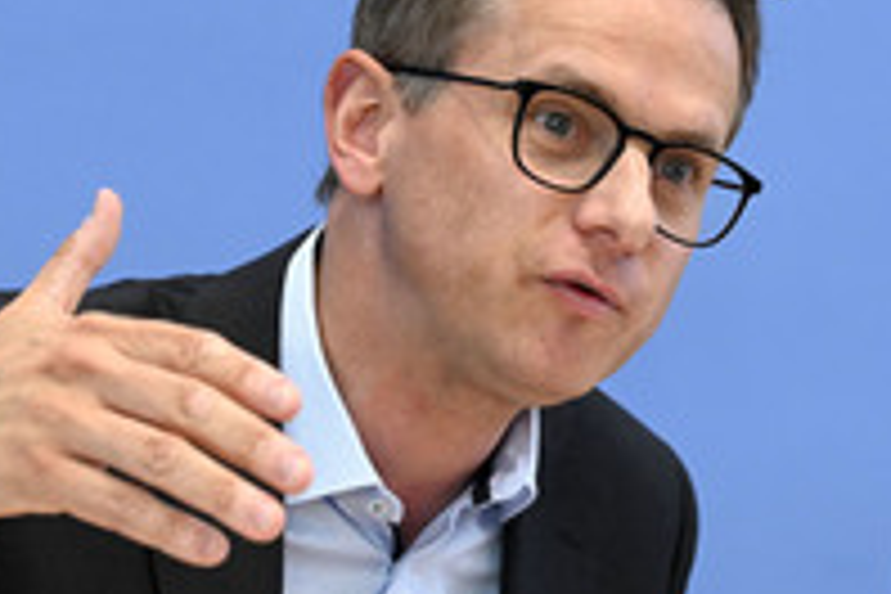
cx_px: 623
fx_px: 6311
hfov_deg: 8.1
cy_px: 256
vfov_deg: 5.4
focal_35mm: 255
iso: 3200
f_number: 5.6
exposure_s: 1/640
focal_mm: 112
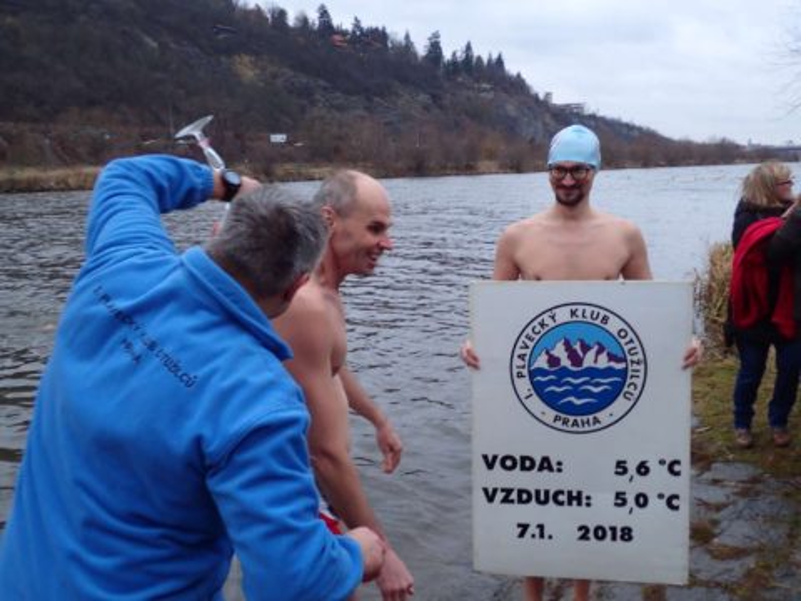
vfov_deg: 44.2
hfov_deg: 56.8
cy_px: 300
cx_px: 400
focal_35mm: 32
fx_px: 740
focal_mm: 5.87
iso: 320
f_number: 2.4
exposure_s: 1/30
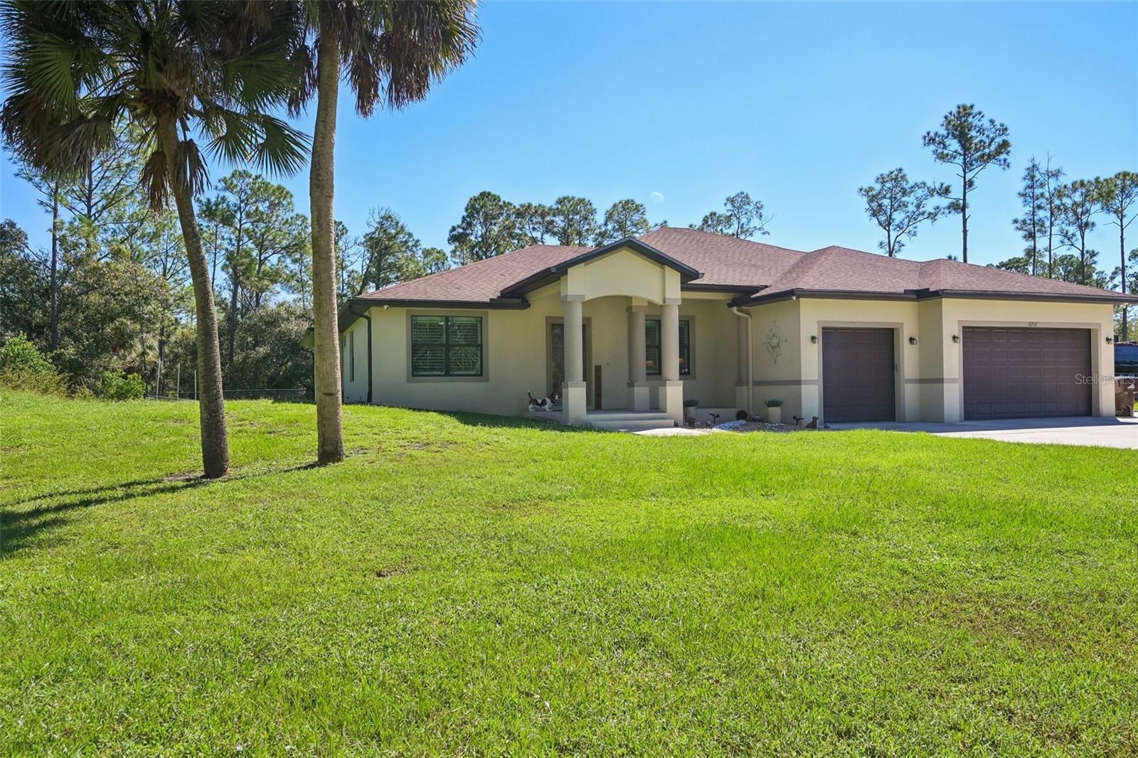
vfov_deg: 54.1
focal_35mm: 24
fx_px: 743
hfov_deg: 74.9
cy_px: 379
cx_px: 569
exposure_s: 1/1000
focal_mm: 23.5
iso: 400
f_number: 8
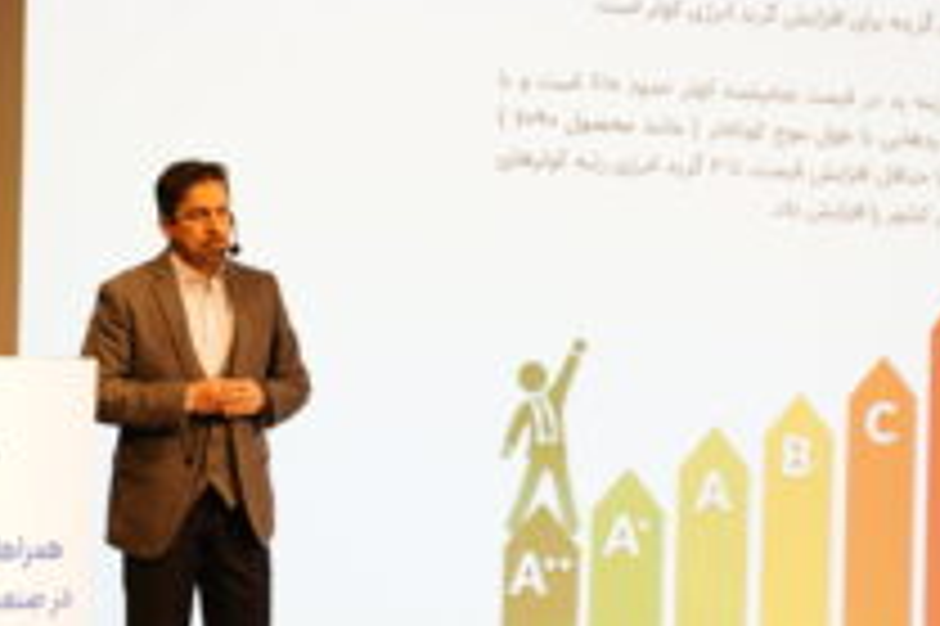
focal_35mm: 134
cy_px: 236
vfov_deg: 10.2
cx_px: 459
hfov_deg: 15.3
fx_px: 3496
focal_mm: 70
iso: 1250
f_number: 2.8
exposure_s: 1/100
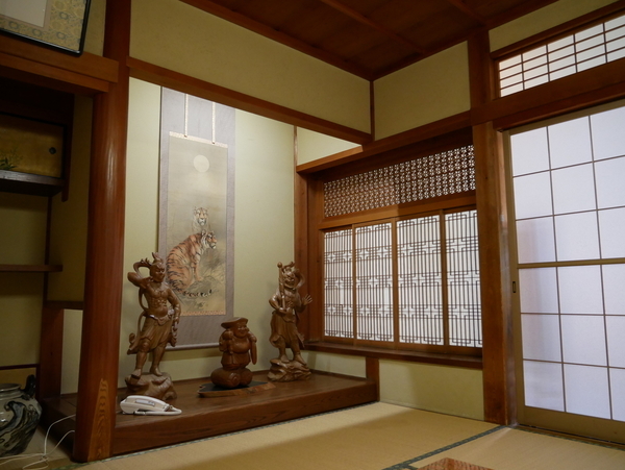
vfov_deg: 53.1
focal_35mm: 26
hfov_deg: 67.3
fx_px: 470
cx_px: 312
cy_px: 235
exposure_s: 1/60
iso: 1600
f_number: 3.5
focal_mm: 13
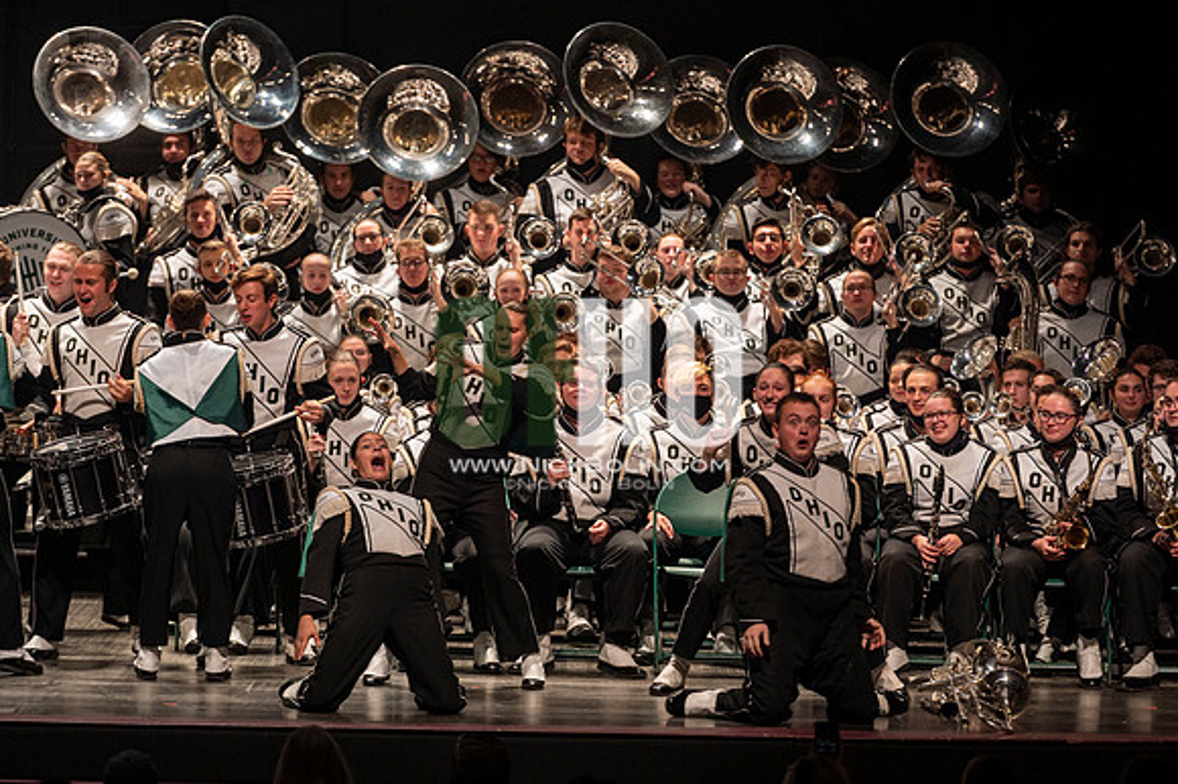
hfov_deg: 10.3
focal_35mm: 200
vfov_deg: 6.9
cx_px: 589
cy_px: 392
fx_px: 6540
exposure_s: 1/500
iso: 1250
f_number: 3.5
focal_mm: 200
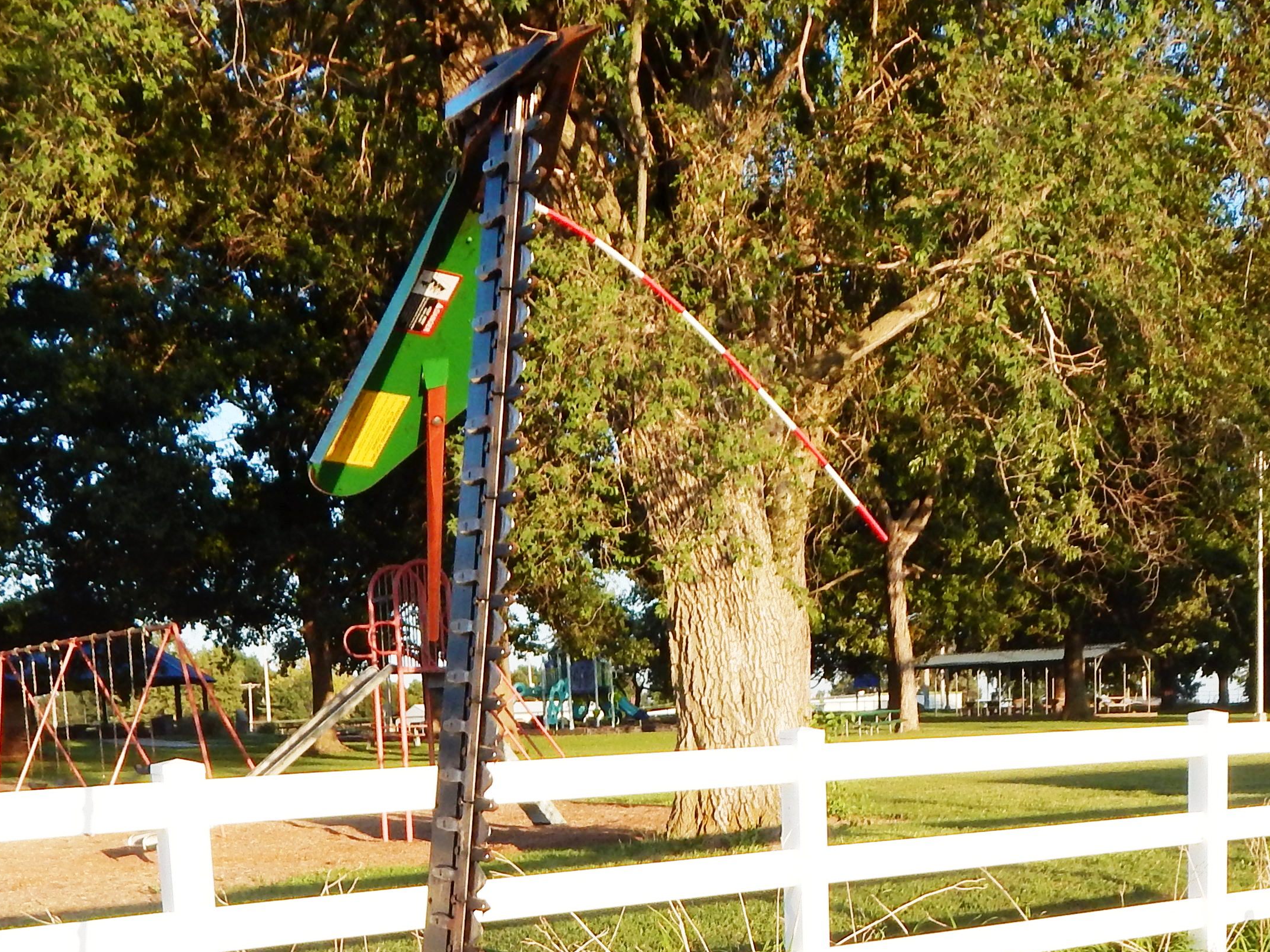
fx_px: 1724
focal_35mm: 47
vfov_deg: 28.9
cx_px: 699
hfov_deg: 40.4
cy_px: 958
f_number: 3
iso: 125
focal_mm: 4
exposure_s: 1/640
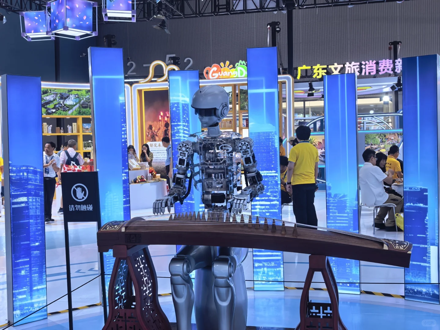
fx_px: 521
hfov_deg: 45.8
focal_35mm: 41
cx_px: 220
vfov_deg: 35.1
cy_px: 165
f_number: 2
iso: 50
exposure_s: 1/391
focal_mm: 8.5
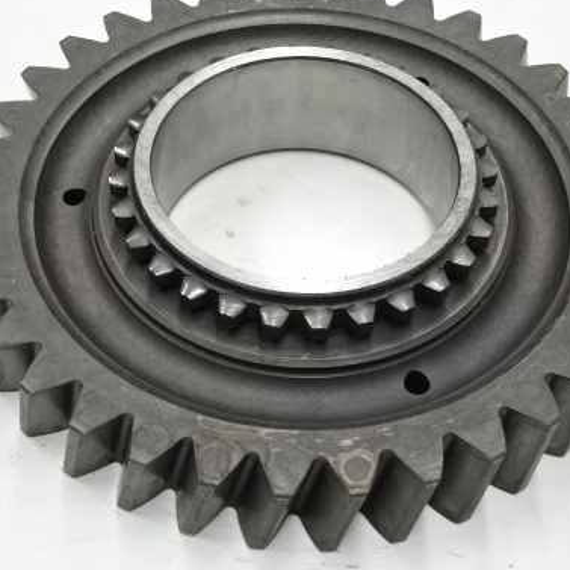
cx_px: 289
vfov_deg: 25.0
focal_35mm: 69
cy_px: 256
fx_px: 1285
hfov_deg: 25.0
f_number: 4.5
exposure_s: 1/50
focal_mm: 7.87
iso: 160
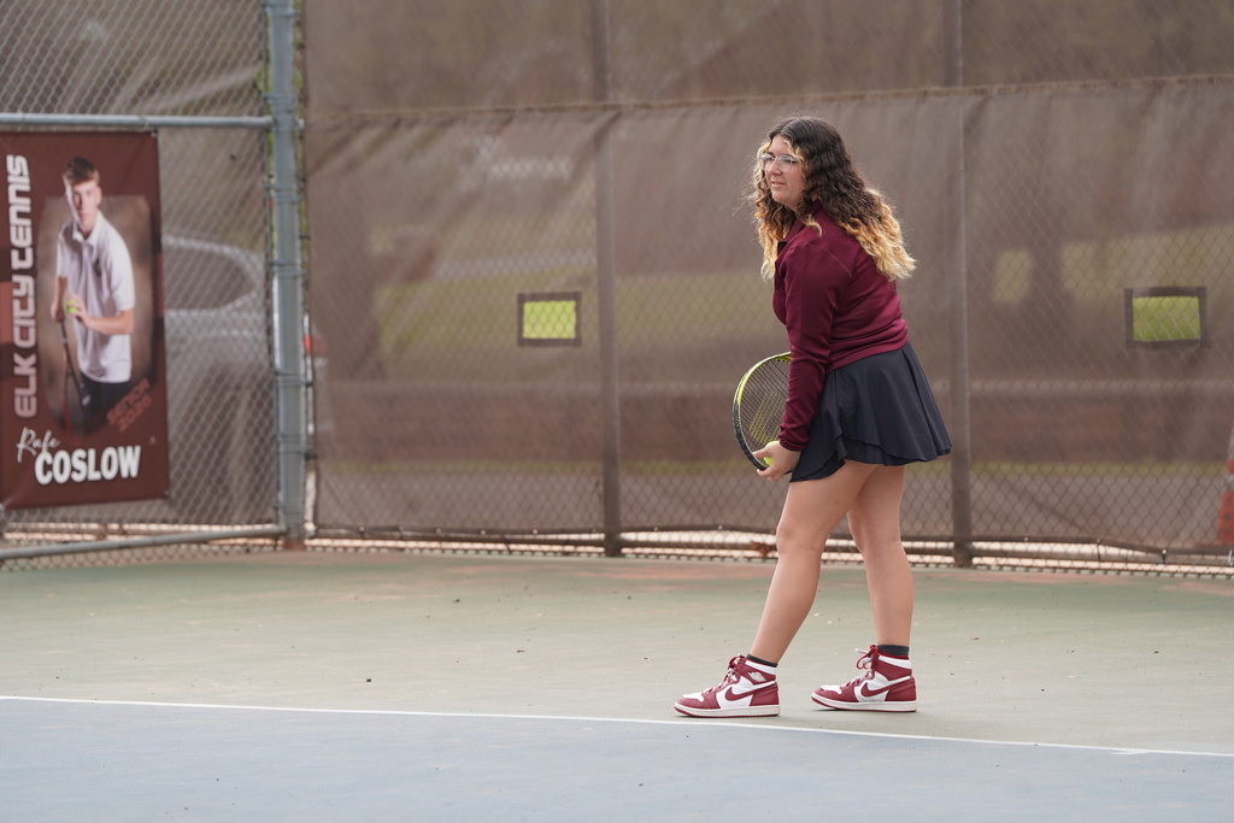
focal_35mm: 176
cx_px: 617
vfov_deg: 7.8
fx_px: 6033
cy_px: 412
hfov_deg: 11.7
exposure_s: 1/250
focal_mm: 176
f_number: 4.5
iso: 100
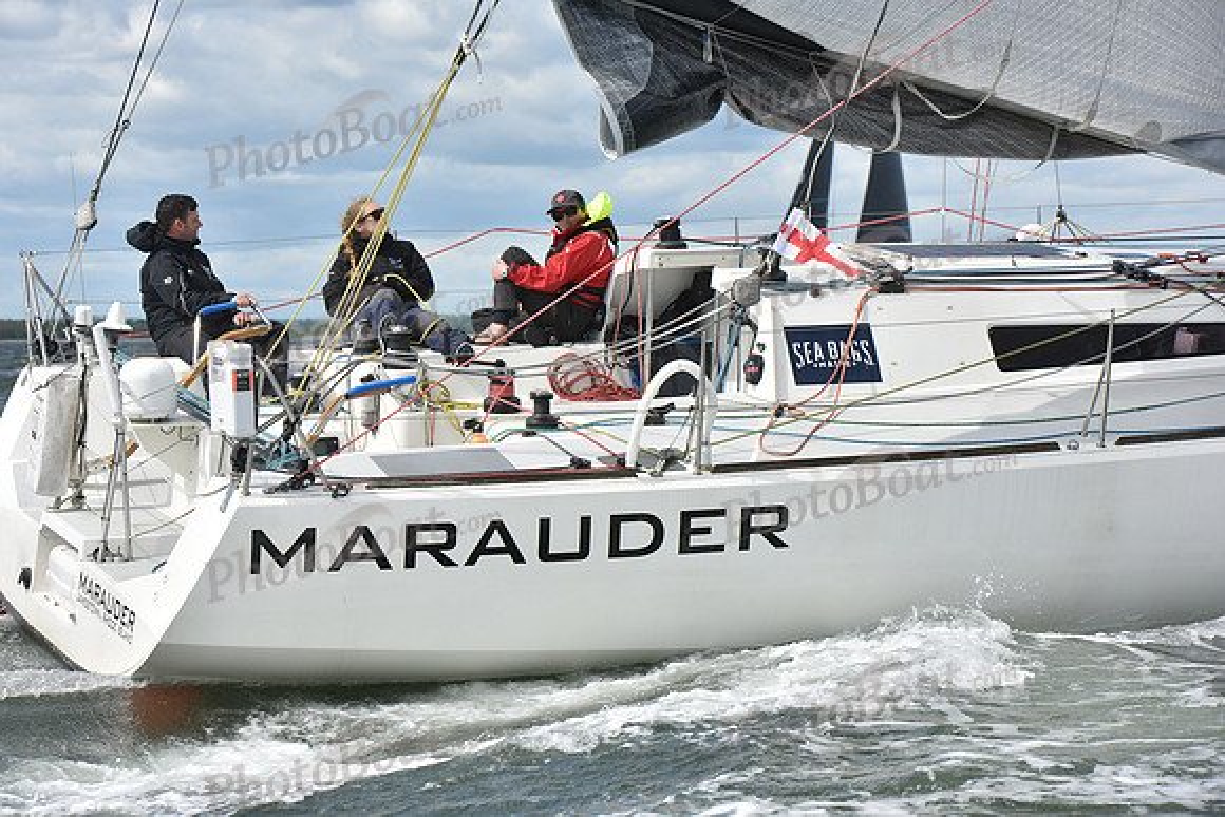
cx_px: 612
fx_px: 3948
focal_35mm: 116
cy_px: 408
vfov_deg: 11.8
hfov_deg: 17.6
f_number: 8
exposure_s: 1/1000
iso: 320
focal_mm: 116
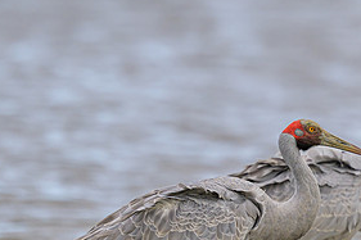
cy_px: 93
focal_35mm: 1663
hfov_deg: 1.2
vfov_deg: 0.8
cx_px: 451
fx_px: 16666
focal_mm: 400
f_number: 2.8
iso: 90
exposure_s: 1/1000
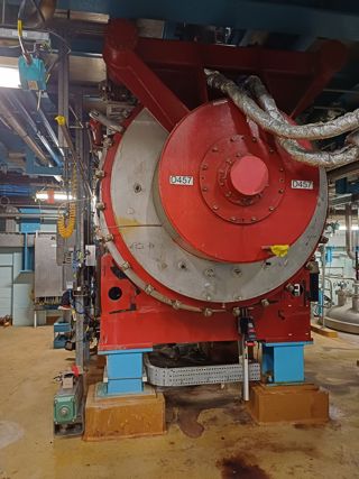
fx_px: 346
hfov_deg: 54.9
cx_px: 180
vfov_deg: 69.4
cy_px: 240
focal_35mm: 25
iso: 640
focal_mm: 4.65
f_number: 1.8
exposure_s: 1/20
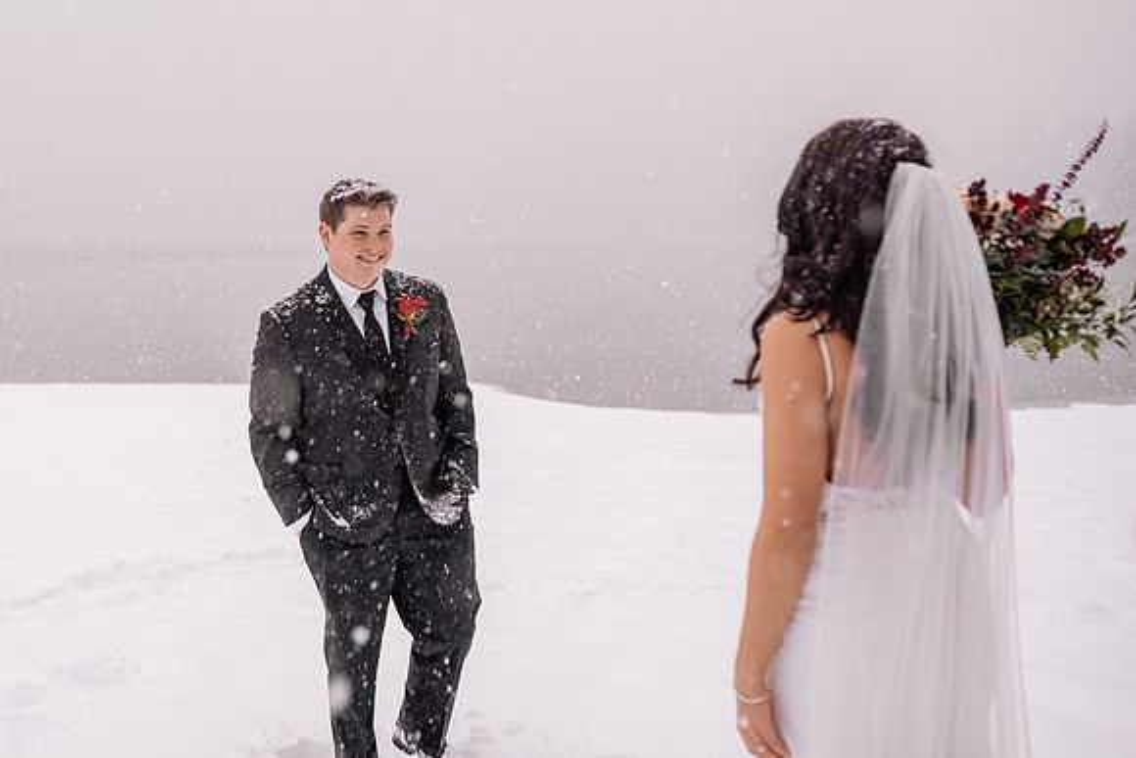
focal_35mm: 45
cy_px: 271
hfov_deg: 42.9
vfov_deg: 29.5
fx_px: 1430
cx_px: 406
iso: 100
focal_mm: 35
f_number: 2.5
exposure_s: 1/200
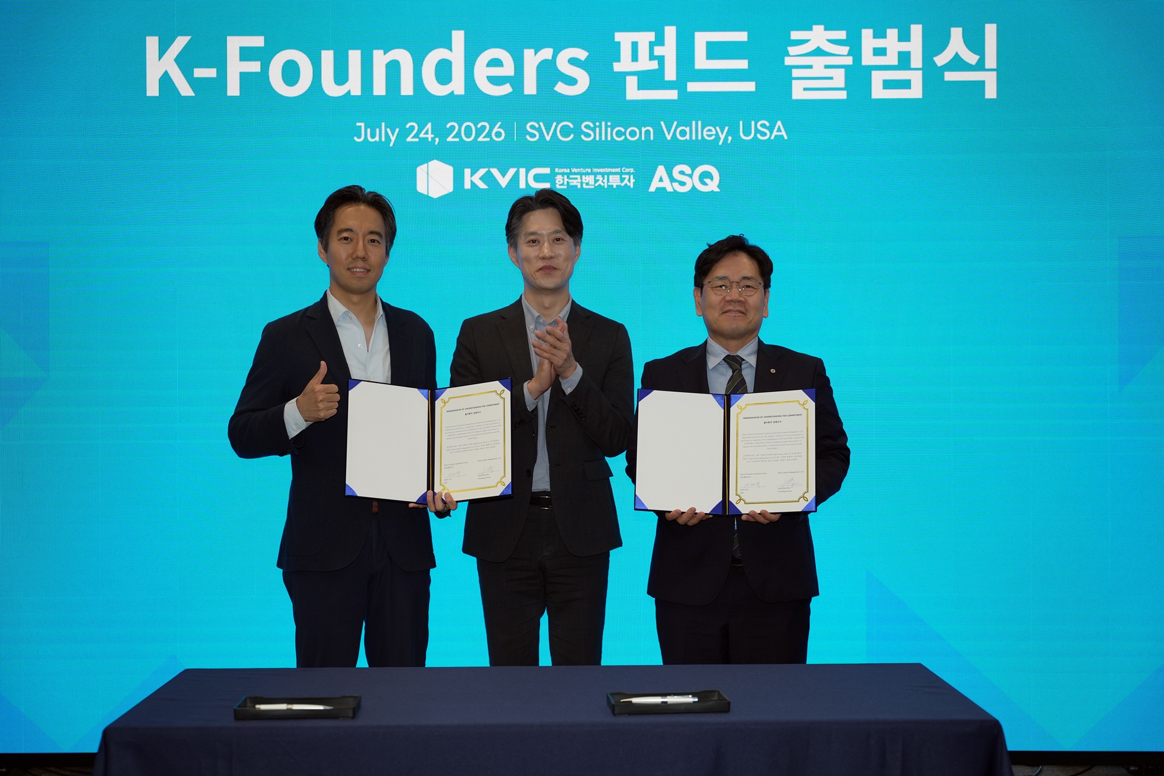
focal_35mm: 44
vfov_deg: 30.5
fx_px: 1422
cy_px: 388
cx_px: 582
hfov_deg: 44.5
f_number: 3.2
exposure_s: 1/160
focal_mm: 44
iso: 400
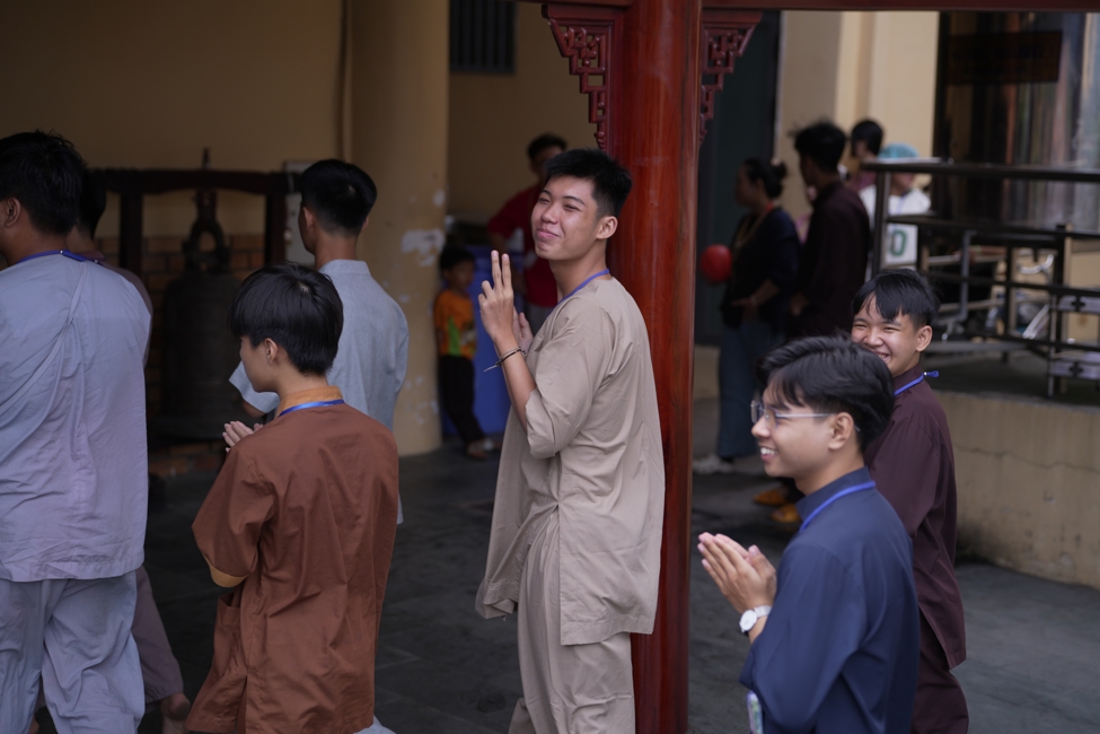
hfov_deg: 30.1
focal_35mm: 67
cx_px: 550
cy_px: 367
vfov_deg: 20.3
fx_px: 2047
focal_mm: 67
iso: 125
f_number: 2.8
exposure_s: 1/640
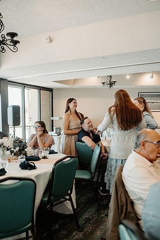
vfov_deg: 54.4
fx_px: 233
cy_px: 120
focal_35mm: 35
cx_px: 80
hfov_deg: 37.9
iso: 320
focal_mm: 35
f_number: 2.2
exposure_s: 1/400
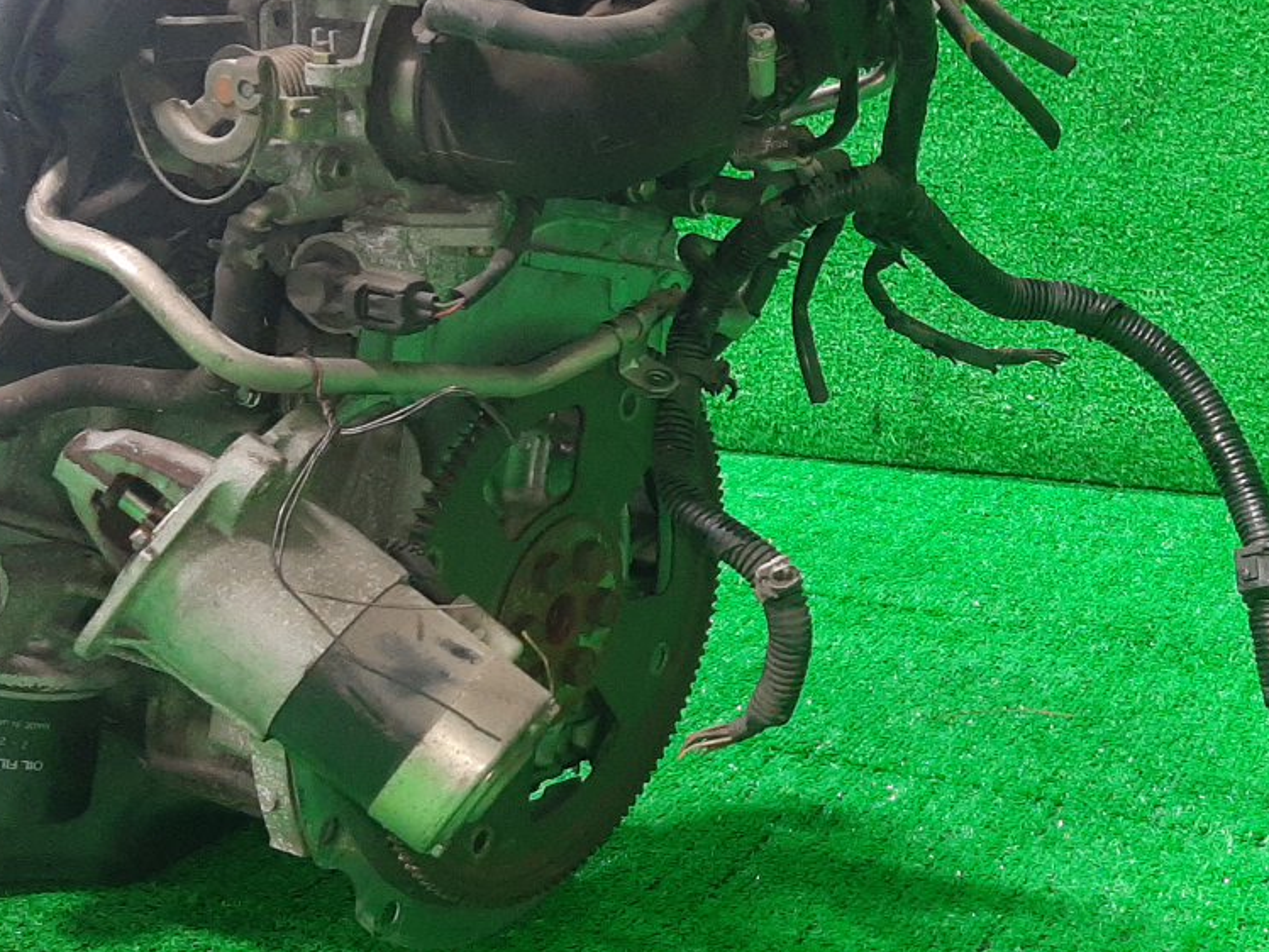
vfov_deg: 29.1
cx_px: 898
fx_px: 1833
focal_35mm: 50
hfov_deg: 37.5
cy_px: 508
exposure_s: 1/50
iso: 241
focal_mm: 3.93
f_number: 1.7
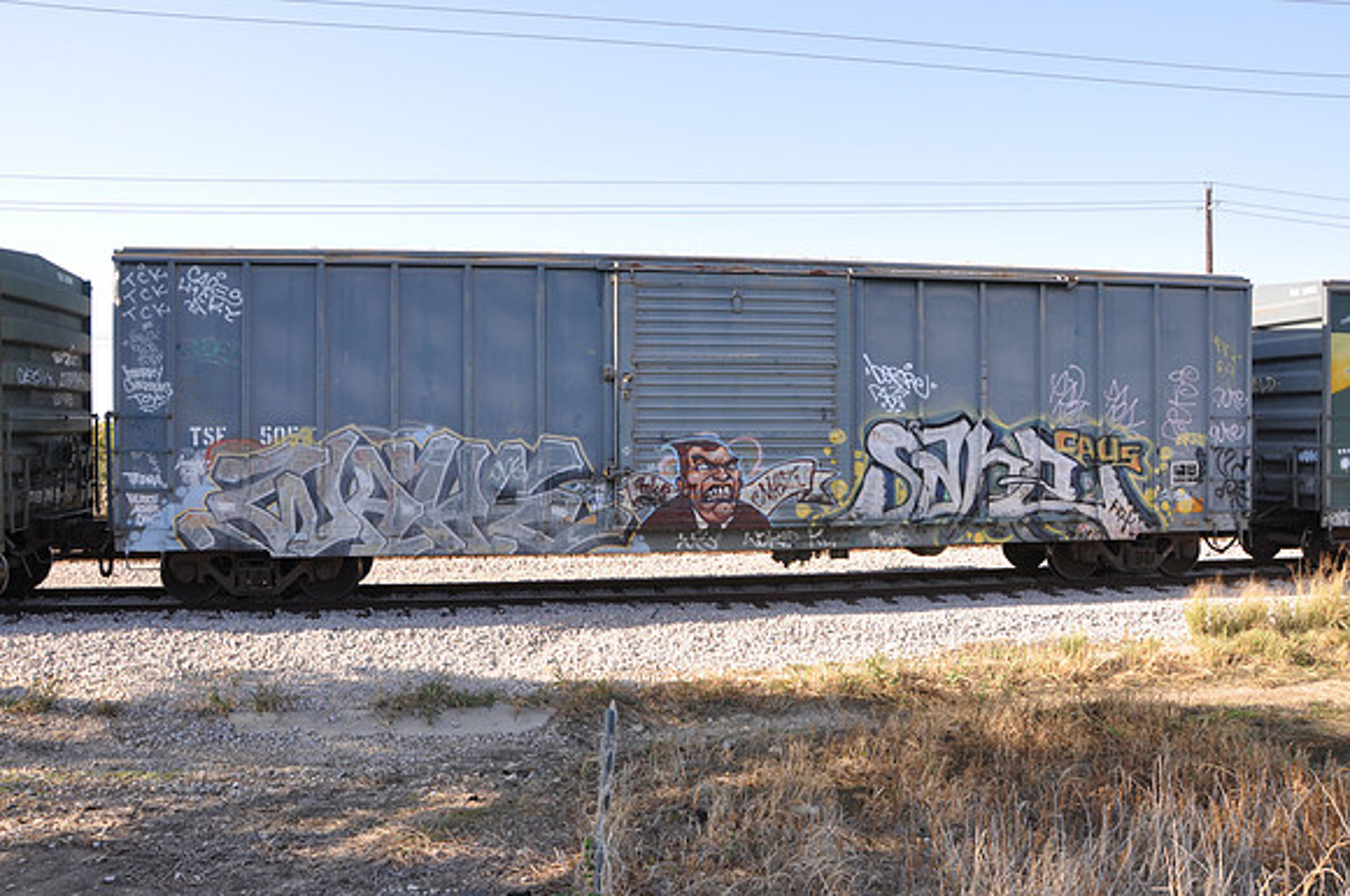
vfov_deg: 47.8
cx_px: 675
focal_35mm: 27
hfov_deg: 67.5
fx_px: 1011
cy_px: 448
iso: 200
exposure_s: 1/100
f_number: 10
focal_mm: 18
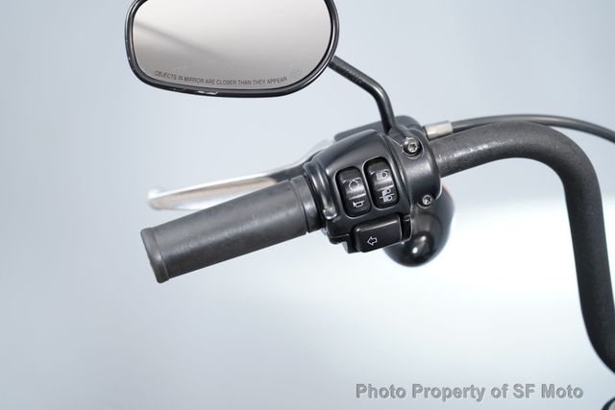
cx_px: 308
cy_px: 205
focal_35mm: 105
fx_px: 1794
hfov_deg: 19.5
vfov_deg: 13.0
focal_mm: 105
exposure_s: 1/125
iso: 2000
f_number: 4
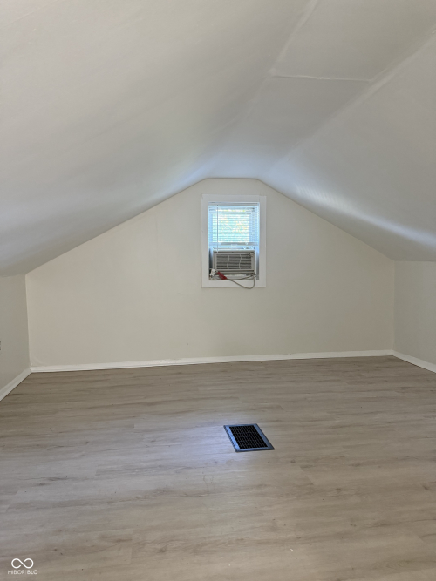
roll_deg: +0.5
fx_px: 403
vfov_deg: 71.6
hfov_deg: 56.8
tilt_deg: -0.6
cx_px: 218
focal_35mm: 24
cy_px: 290
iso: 400
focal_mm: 6.76
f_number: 1.78
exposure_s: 1/60
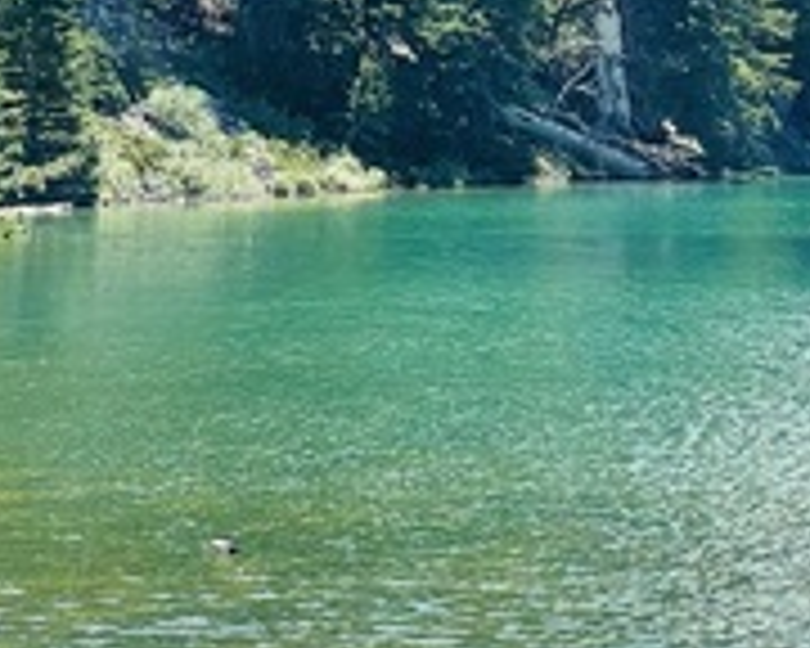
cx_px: 788
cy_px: -338
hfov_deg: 13.0
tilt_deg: +8.1
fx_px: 3524
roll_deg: -0.5
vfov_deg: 10.2
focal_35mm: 147
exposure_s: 1/1020
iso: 25
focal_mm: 6
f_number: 2
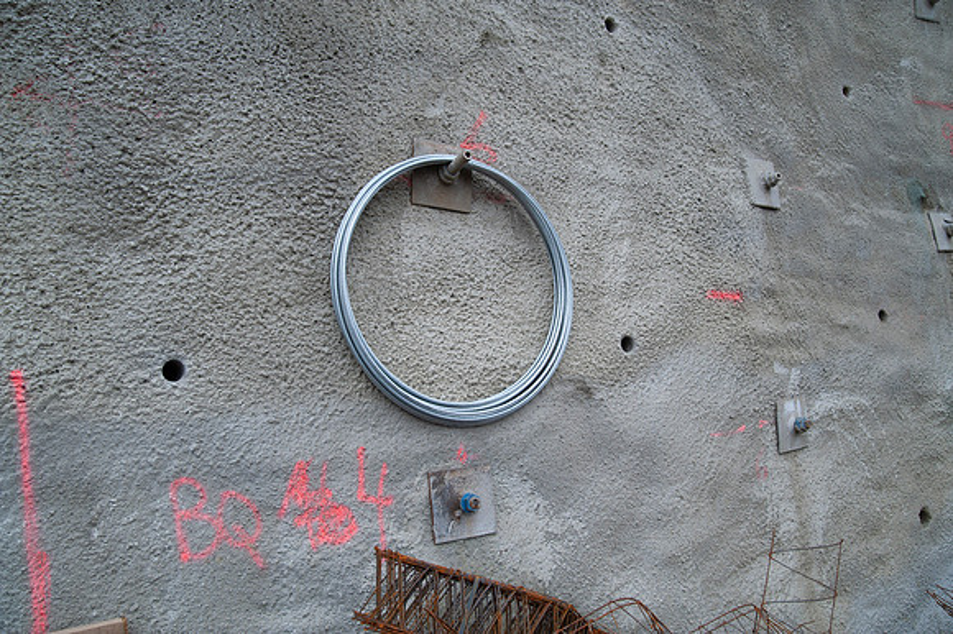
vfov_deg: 46.4
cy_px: 317
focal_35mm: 28
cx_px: 476
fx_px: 741
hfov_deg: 65.5
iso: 200
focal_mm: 28
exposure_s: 1/125
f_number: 8
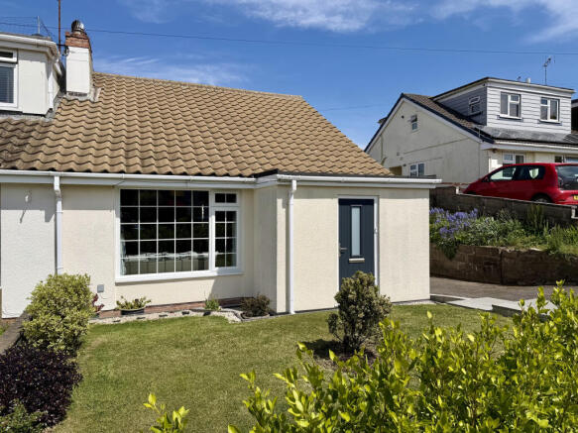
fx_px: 401
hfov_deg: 71.6
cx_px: 289
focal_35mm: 24
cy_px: 216
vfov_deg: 56.8
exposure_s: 1/10309
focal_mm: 6.76
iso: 80
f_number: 1.78
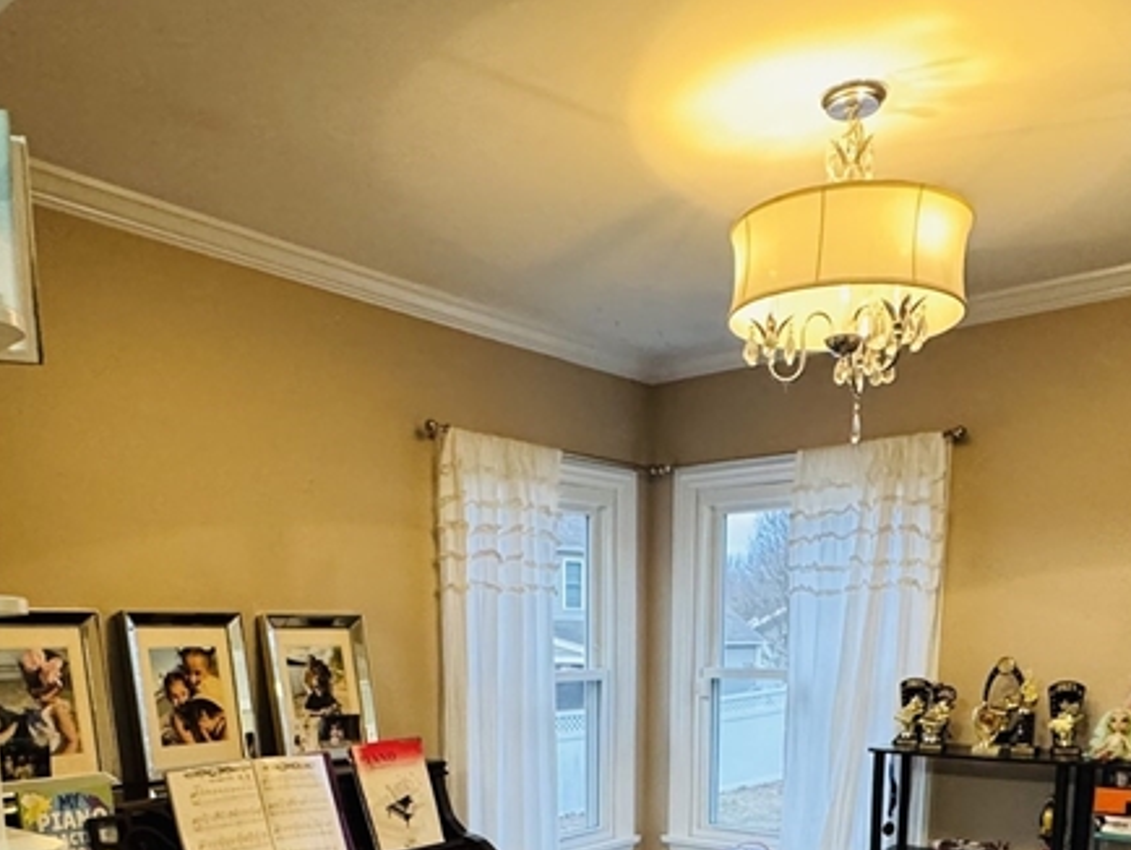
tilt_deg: -10.4
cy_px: 829
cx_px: 534
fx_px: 1079
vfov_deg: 38.6
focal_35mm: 33
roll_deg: +0.8
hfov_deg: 55.3
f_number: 2.2
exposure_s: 1/60
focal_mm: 2.22
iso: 640
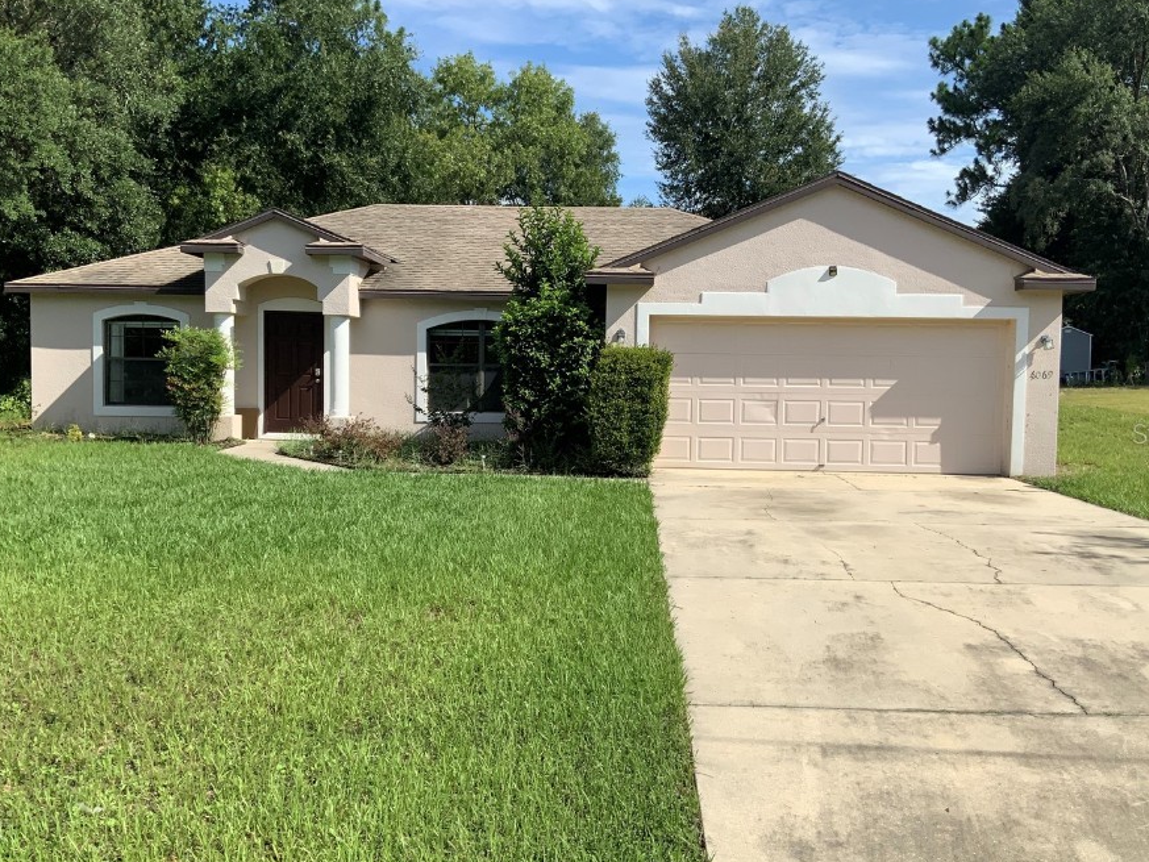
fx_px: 1129
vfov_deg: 41.8
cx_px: 583
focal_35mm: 34
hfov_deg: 53.9
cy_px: 433
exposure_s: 1/2227
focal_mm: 3
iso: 16
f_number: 1.8
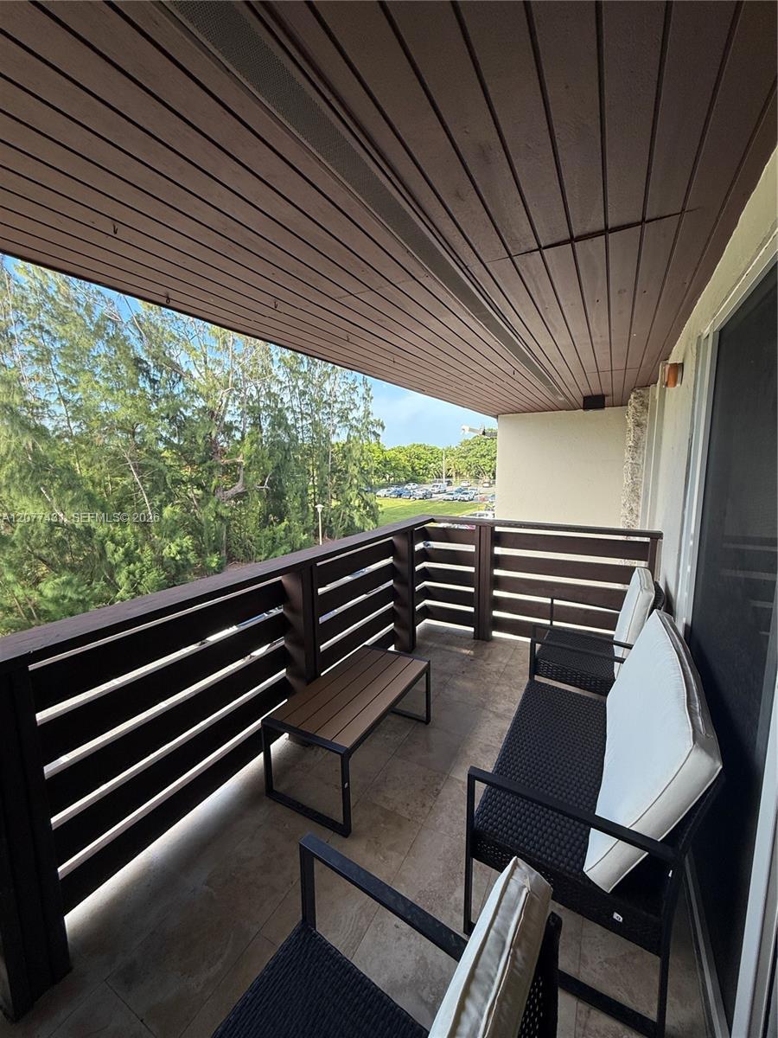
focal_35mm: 14
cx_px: 389
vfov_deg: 102.1
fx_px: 420
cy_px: 519
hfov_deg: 85.7
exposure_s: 1/250
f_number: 2.2
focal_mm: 2.22
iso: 50
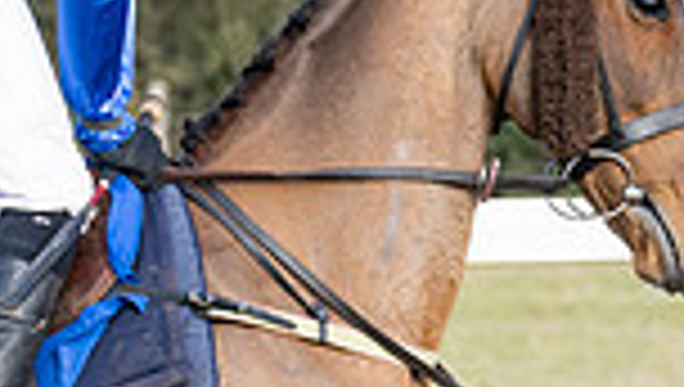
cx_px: 306
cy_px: 585
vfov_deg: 1.4
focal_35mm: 877
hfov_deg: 2.5
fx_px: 15929
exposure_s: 1/800
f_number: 5
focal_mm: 110
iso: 400
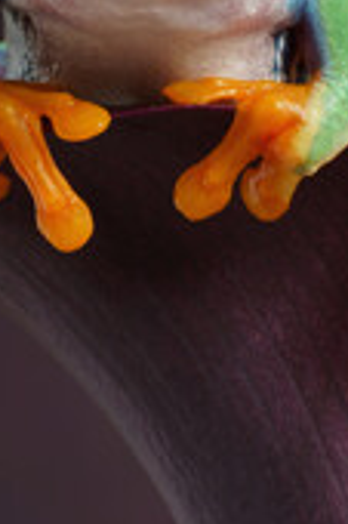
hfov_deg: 1.7
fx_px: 11536
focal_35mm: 794
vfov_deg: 2.6
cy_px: 502
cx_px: 80
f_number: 16
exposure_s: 1/200
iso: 200
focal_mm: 180
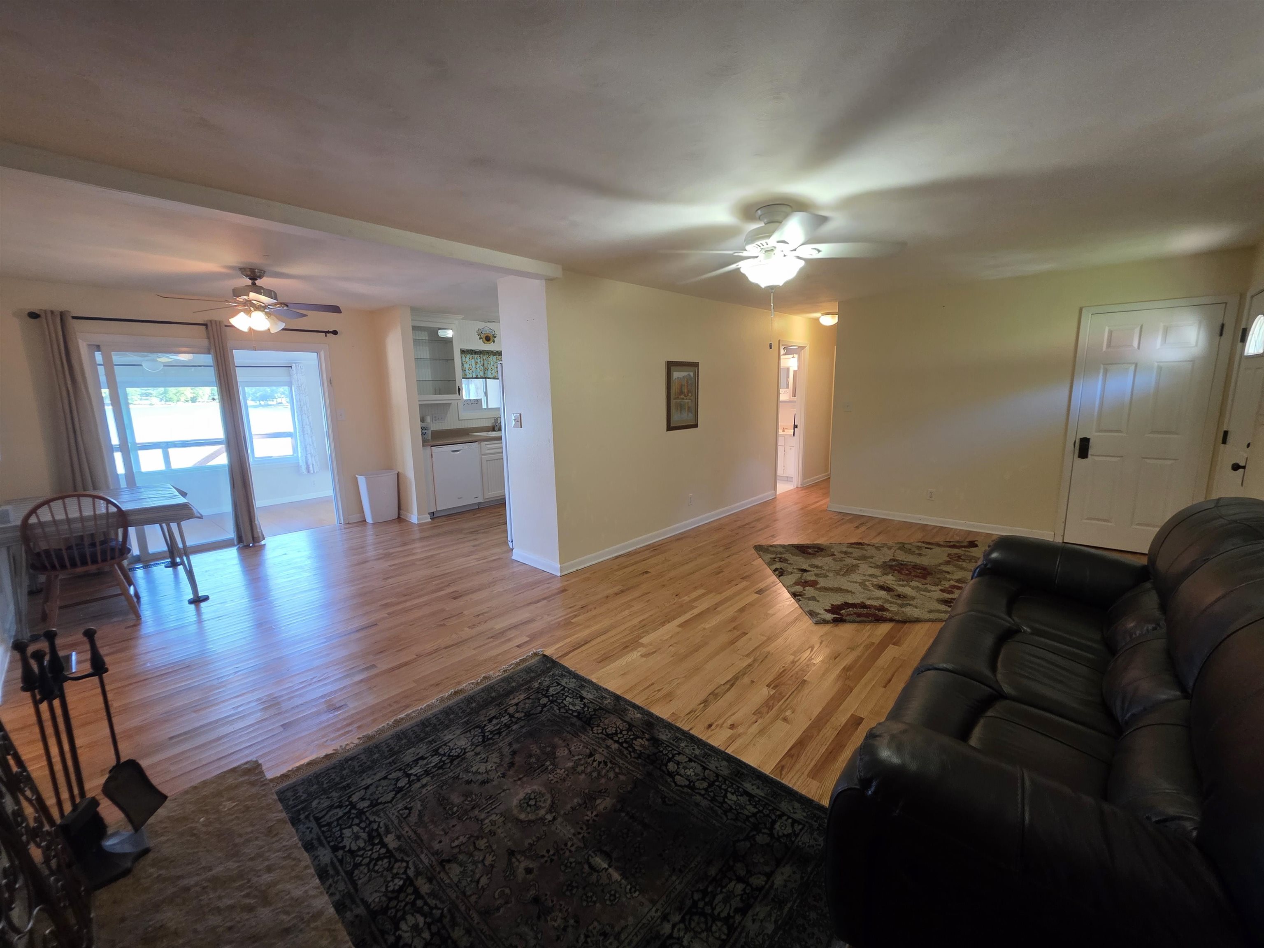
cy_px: 474
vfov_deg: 89.9
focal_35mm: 13
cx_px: 632
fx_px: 475
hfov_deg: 106.2
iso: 250
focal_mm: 2.2
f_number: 1.9
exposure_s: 1/60
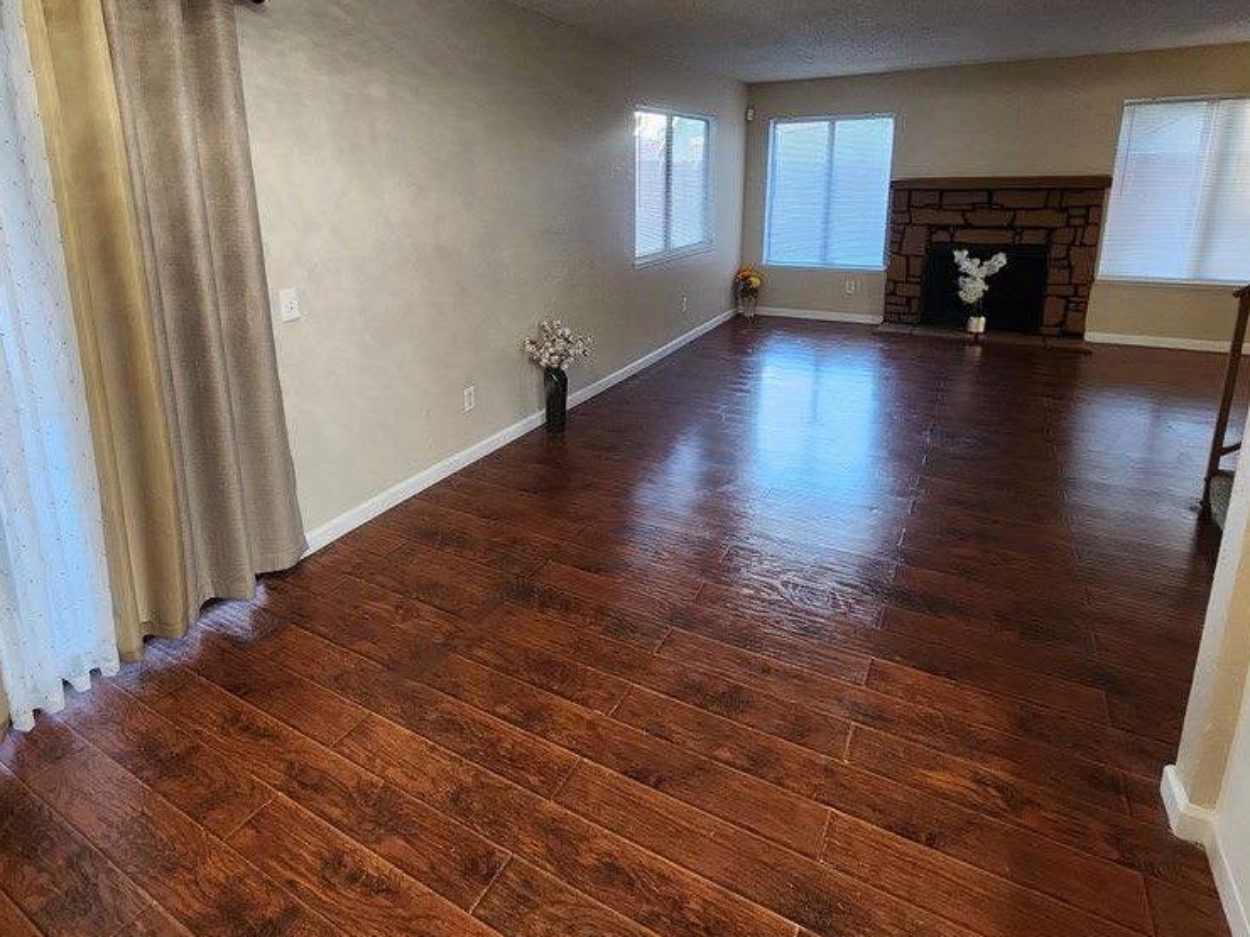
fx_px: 650
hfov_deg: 87.3
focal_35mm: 18
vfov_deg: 70.2
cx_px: 542
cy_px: 339
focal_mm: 2.2
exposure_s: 1/40
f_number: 2.2
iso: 320
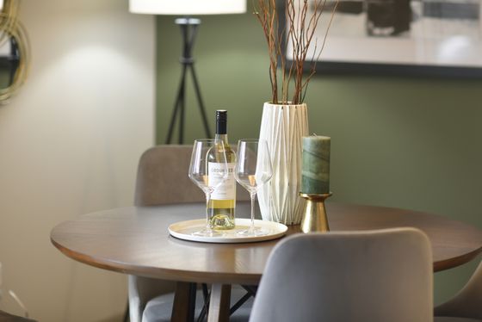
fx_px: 1808
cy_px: 161
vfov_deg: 10.2
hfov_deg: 15.2
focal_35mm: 135
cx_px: 241
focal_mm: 135
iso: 800
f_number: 3.2
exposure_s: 1/160
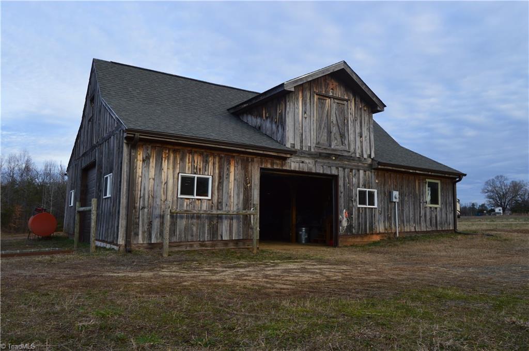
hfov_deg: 64.6
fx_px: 418
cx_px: 264
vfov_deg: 45.6
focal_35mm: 28
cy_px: 176
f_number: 10
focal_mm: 19
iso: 400
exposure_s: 1/200
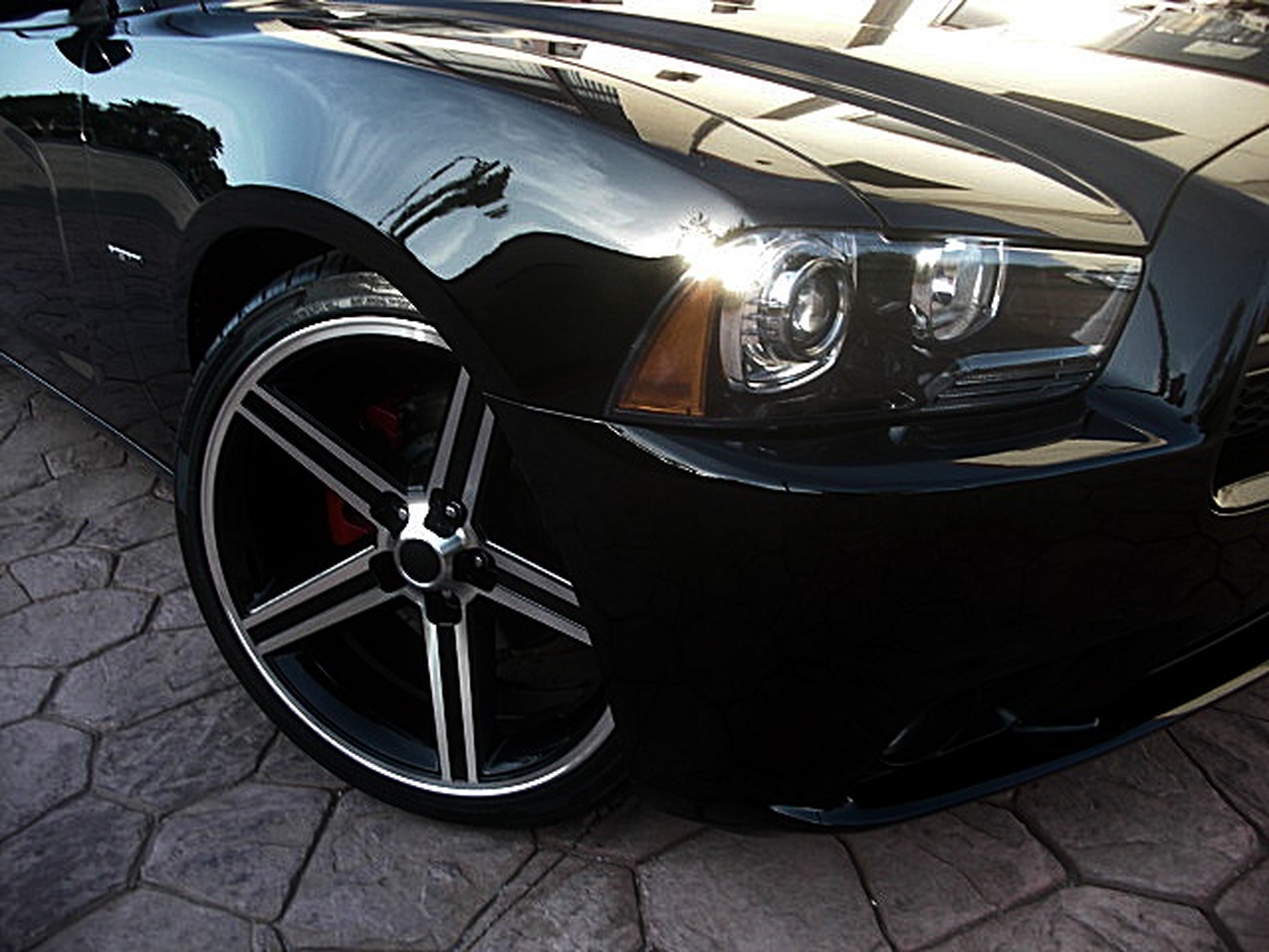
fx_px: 1320
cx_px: 634
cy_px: 476
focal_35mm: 36
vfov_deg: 39.7
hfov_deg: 51.4
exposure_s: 1/60
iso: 50
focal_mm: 6.3
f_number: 2.8
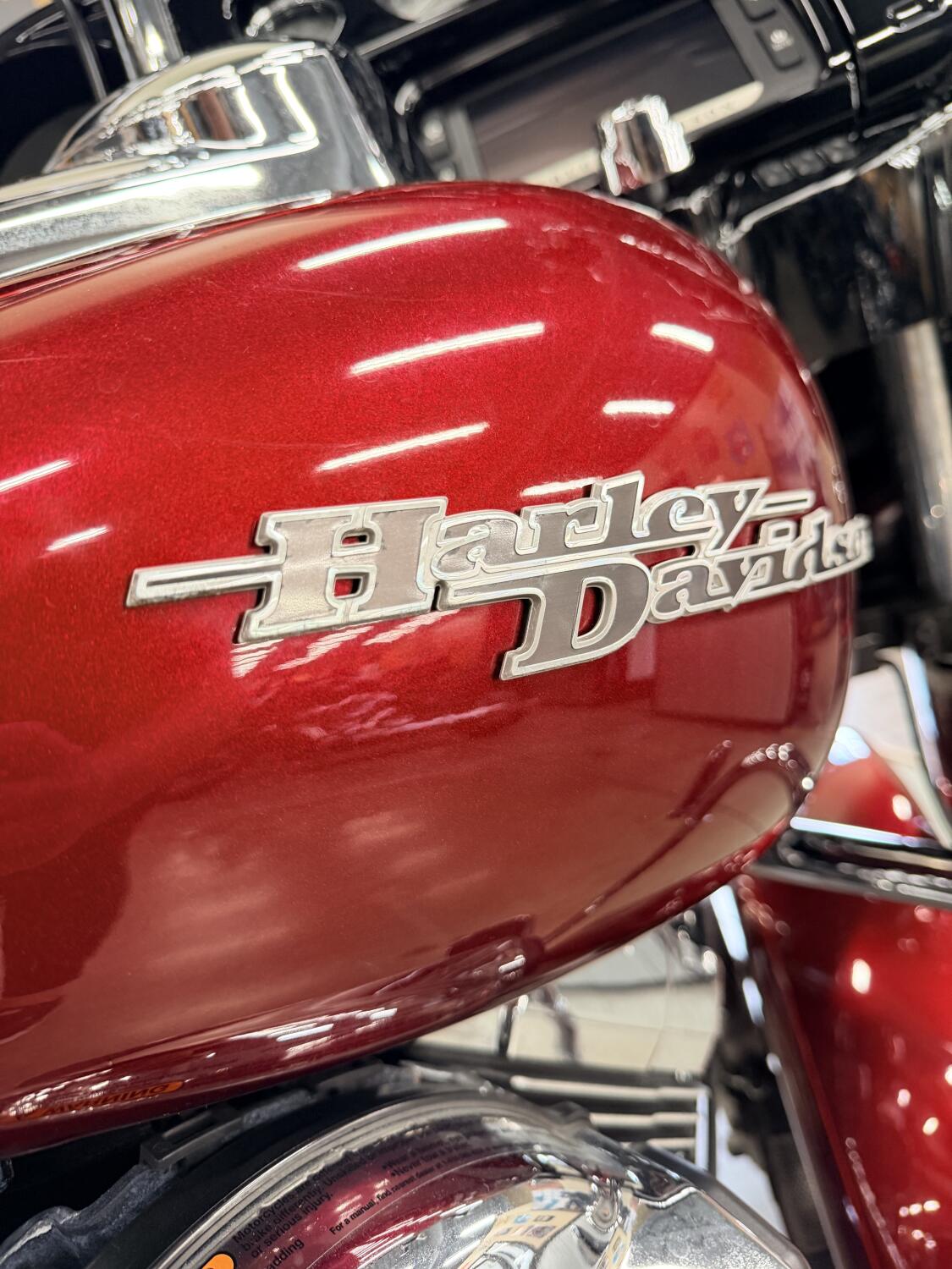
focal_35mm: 24
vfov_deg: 71.6
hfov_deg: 56.8
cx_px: 476
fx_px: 880
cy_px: 634
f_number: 1.78
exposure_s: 1/60
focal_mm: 6.76
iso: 320
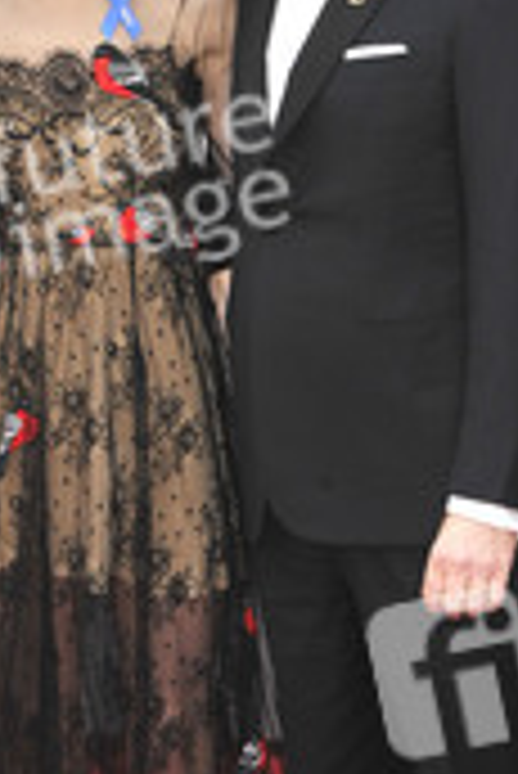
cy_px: 428
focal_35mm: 181
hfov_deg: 7.6
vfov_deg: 11.3
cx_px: 191
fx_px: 3898
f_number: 8
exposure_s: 1/250
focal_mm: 78
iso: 1000
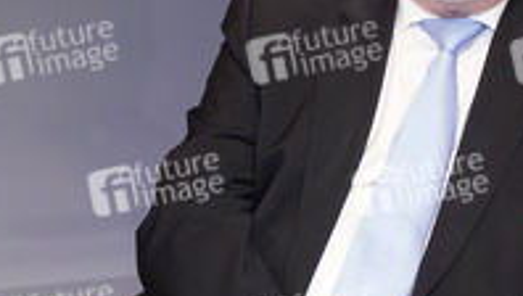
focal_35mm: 119
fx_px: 1653
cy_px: 119
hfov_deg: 17.9
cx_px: 350
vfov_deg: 10.2
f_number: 5
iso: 2000
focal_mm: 50
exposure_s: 1/125
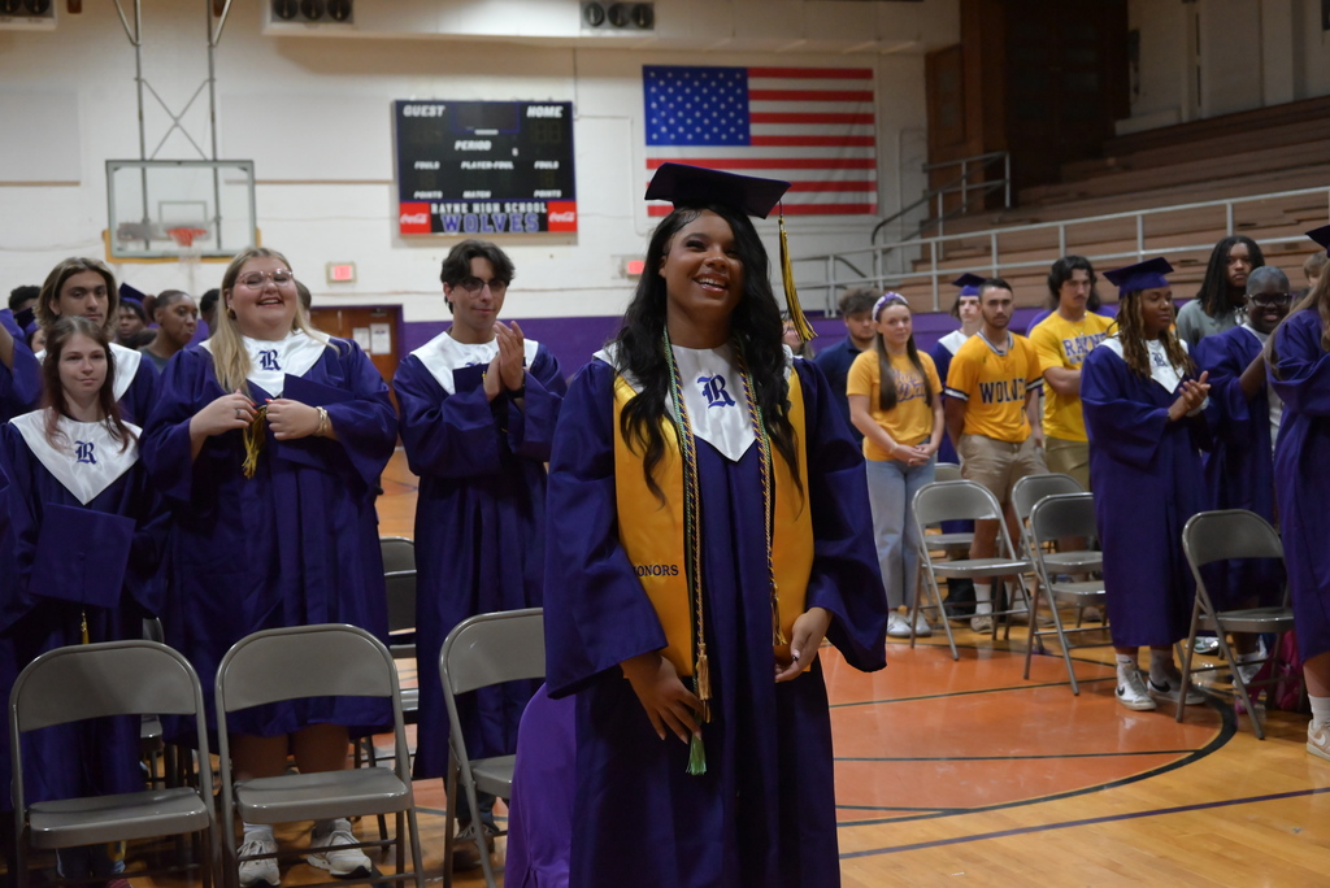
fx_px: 1885
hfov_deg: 38.9
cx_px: 665
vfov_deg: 26.5
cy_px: 444
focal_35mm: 51
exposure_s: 1/200
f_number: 6.3
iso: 6400
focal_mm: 51
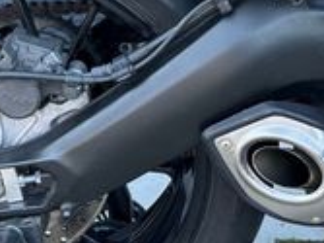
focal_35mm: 92
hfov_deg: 21.3
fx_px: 860
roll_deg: +5.7
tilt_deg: -17.7
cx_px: 155
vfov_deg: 15.5
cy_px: -35
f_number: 1.78
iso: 80
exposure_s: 1/121
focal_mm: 6.86
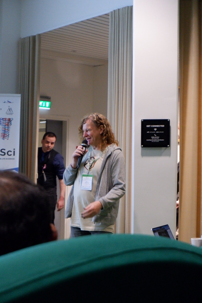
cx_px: 101
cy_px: 152
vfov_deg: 29.6
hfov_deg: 20.0
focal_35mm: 68
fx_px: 571
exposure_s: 1/100
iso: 6400
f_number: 5.6
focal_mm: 45
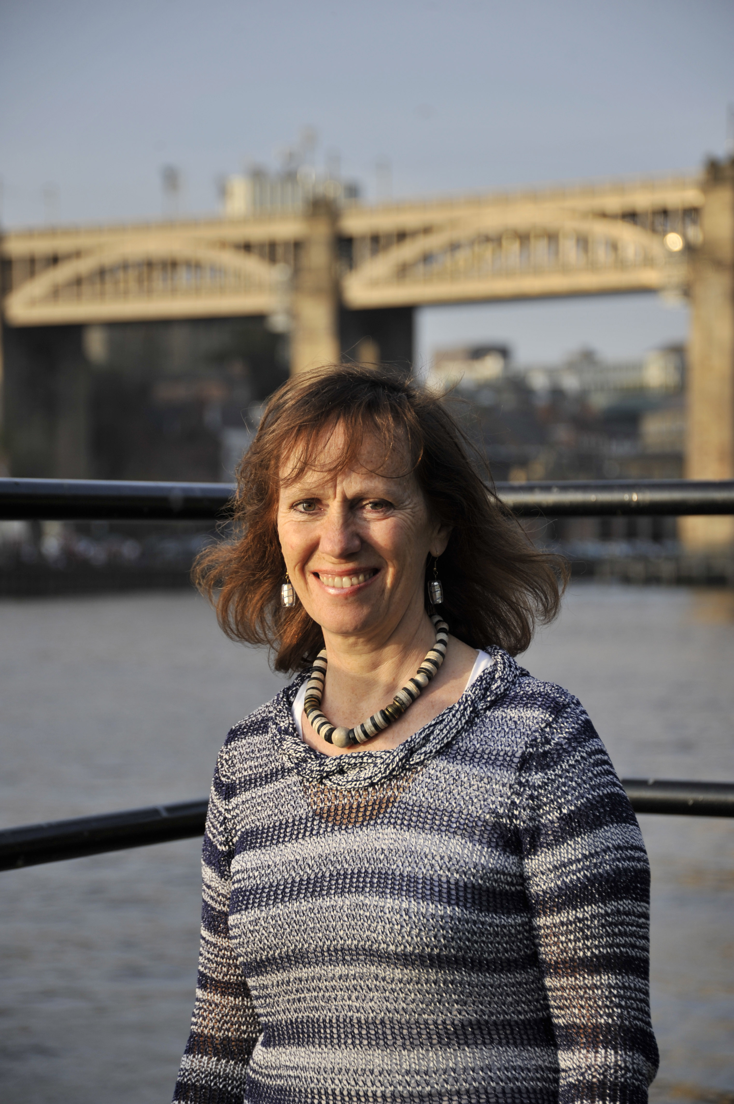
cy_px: 552
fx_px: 3123
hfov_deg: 13.4
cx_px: 367
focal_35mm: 102
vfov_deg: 20.0
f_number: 5.6
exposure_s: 1/500
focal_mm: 102
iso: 200
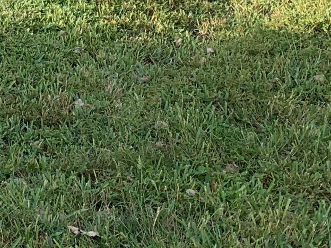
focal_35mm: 125
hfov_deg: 14.2
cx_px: -243
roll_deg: -1.9
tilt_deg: +1.1
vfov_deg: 10.9
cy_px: -243
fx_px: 1195
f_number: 1.8
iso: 25
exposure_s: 1/635
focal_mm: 4.25
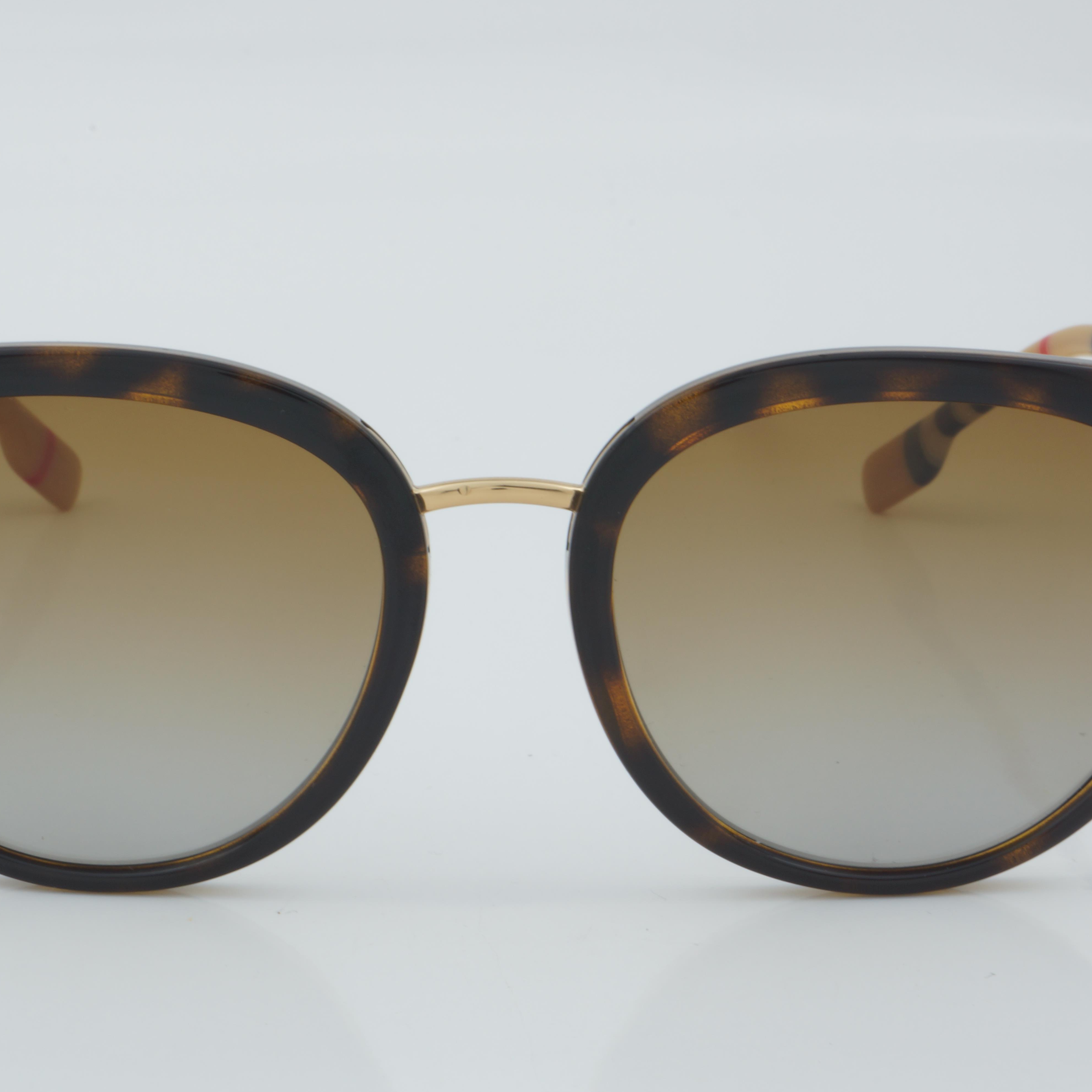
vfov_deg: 16.5
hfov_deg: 16.5
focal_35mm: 106
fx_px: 3770
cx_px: 490
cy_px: 547
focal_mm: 55
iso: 100
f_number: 32
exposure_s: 1/4
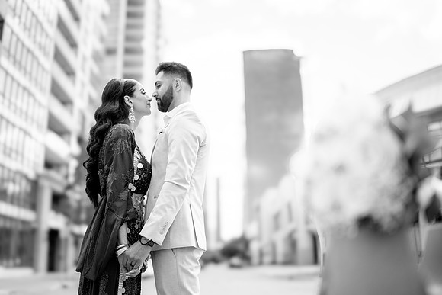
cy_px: 148
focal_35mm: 35
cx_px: 221
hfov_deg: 54.4
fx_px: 430
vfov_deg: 37.9
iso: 125
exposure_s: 1/4000
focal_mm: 35
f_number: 1.2
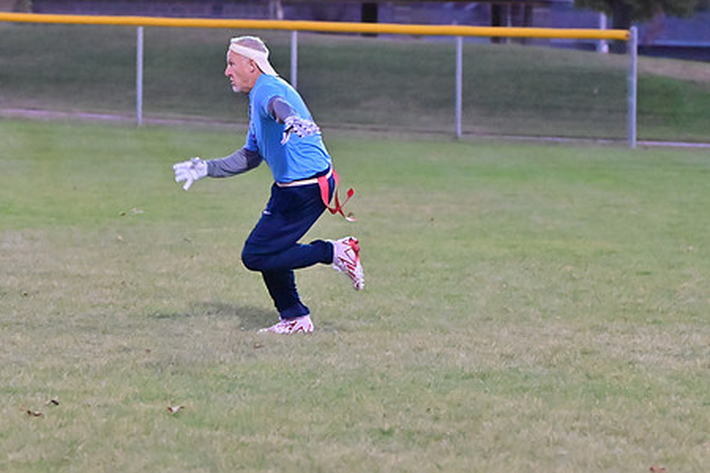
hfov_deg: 8.9
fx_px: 4575
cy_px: 220
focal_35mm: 232
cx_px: 328
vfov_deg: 5.9
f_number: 4
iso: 6400
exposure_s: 1/500
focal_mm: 120
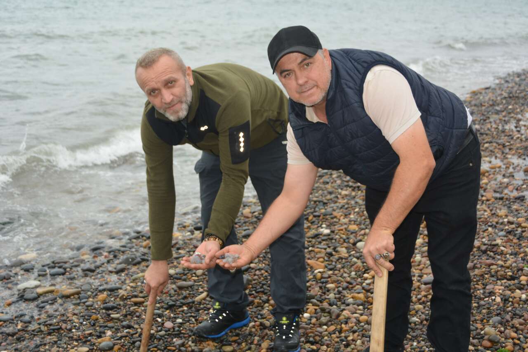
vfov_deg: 28.1
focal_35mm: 48
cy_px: 176
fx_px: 704
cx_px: 264
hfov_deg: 41.1
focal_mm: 32
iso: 100
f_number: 4.5
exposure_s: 1/200
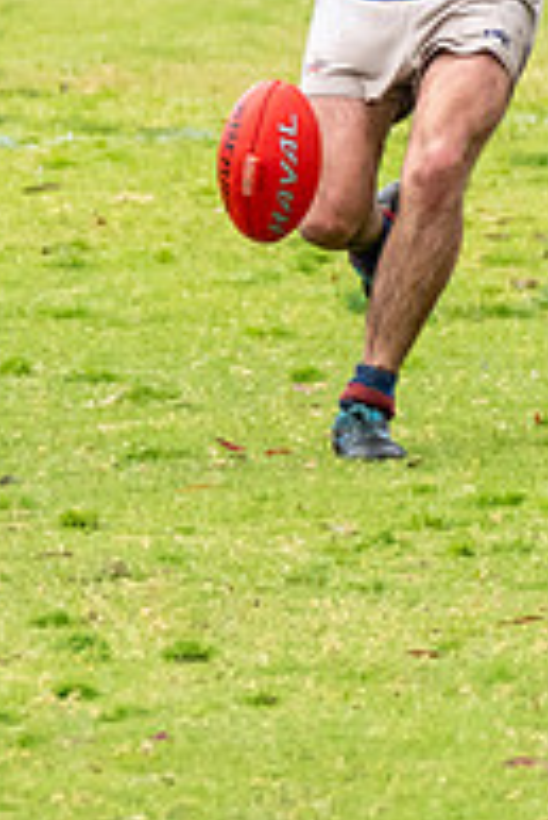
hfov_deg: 0.8
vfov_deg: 1.2
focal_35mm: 1764
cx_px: 492
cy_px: 74
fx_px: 40203
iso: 1250
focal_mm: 280
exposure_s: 1/2500
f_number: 7.1
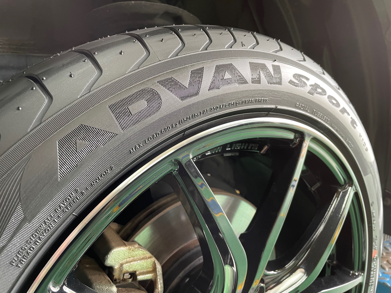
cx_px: 196
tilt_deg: -8.3
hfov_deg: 67.3
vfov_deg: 53.1
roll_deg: +1.5
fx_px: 294
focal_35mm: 26
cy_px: 146
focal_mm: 4.2
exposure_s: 1/60
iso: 160
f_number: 1.6
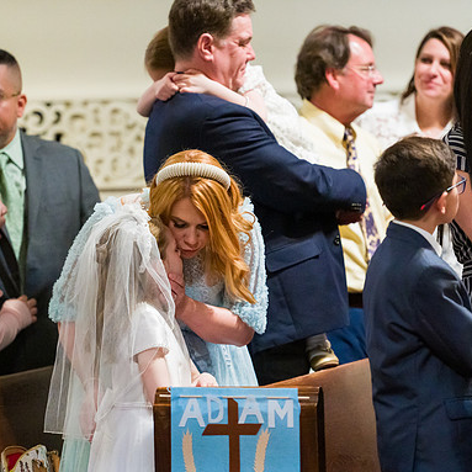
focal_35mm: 238
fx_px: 3672
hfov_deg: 7.4
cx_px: 256
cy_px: 237
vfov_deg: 7.4
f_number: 3.2
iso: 6400
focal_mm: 185
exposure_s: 1/250
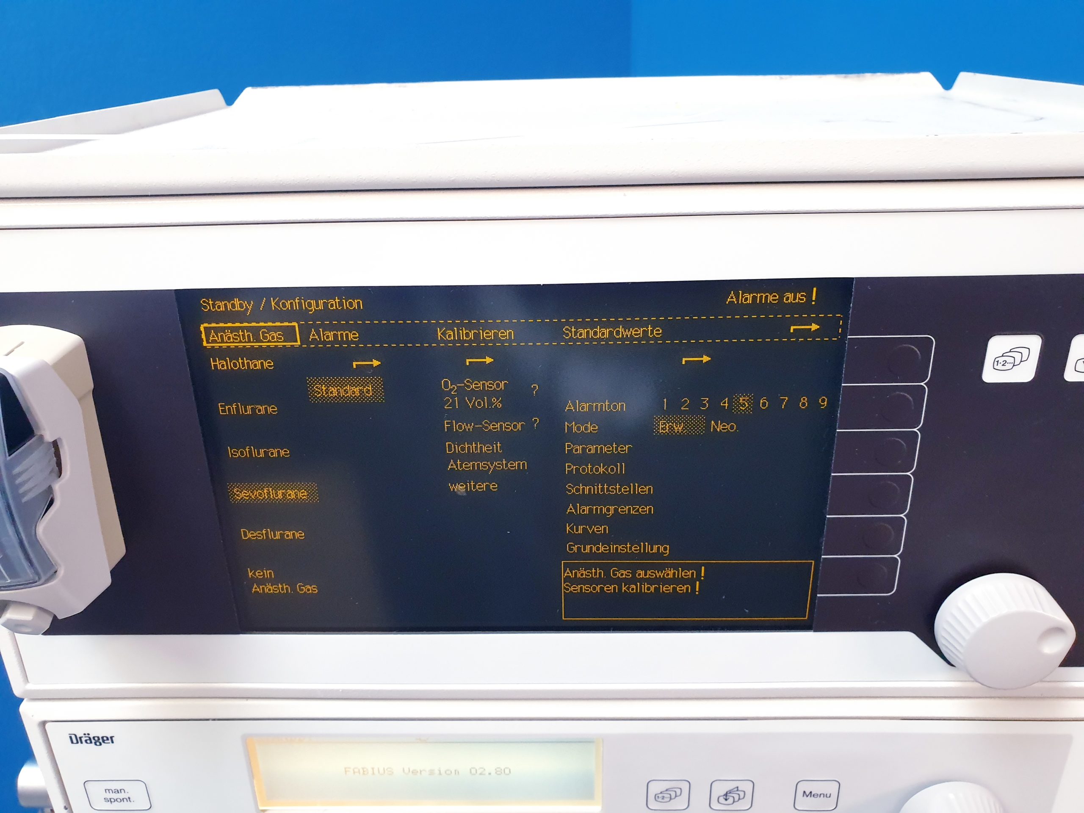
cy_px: 406
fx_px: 814
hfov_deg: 67.3
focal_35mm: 26
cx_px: 542
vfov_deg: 53.1
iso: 320
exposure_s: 1/50
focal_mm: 4.3
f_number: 2.4
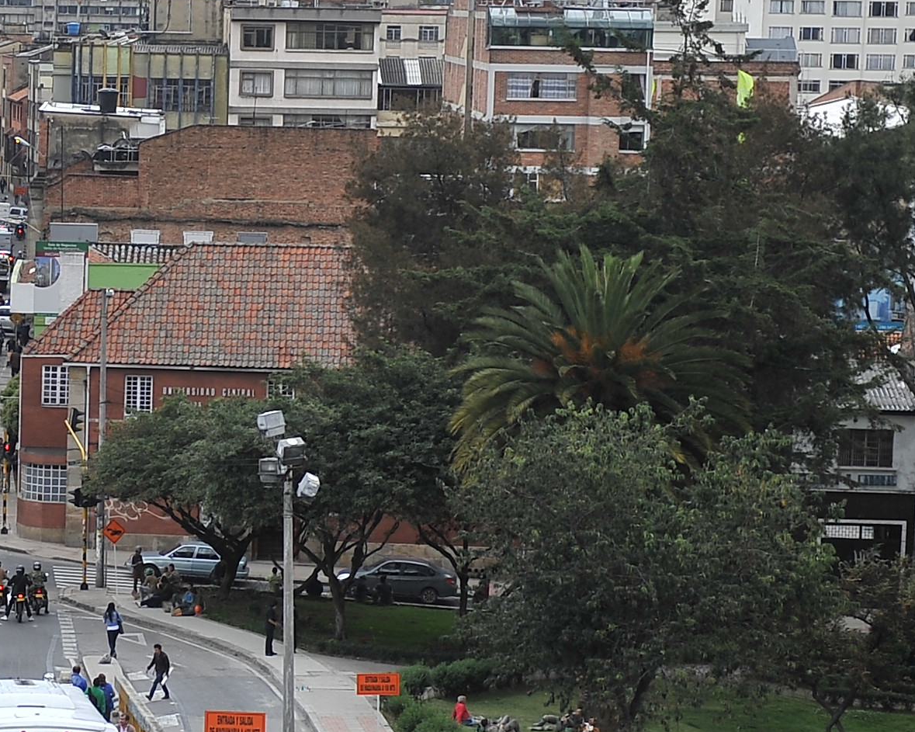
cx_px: -82
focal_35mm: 149
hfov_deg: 12.7
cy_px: 474
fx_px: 4035
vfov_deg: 10.4
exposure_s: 1/800
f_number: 2.8
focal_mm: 44
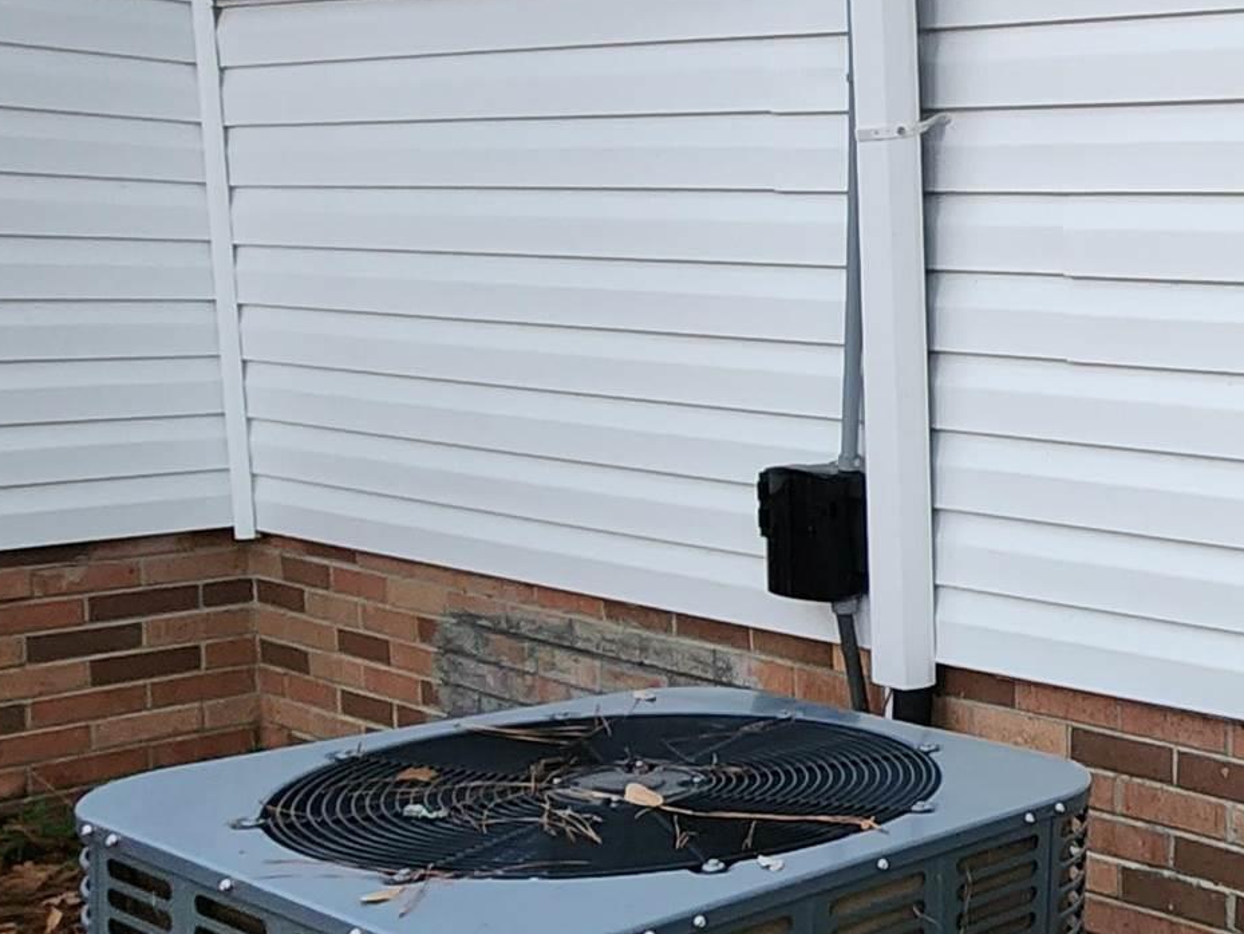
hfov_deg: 35.1
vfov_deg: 33.6
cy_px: 505
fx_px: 1545
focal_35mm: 43
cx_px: 1481
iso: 320
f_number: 2.2
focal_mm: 2.2
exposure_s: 1/40
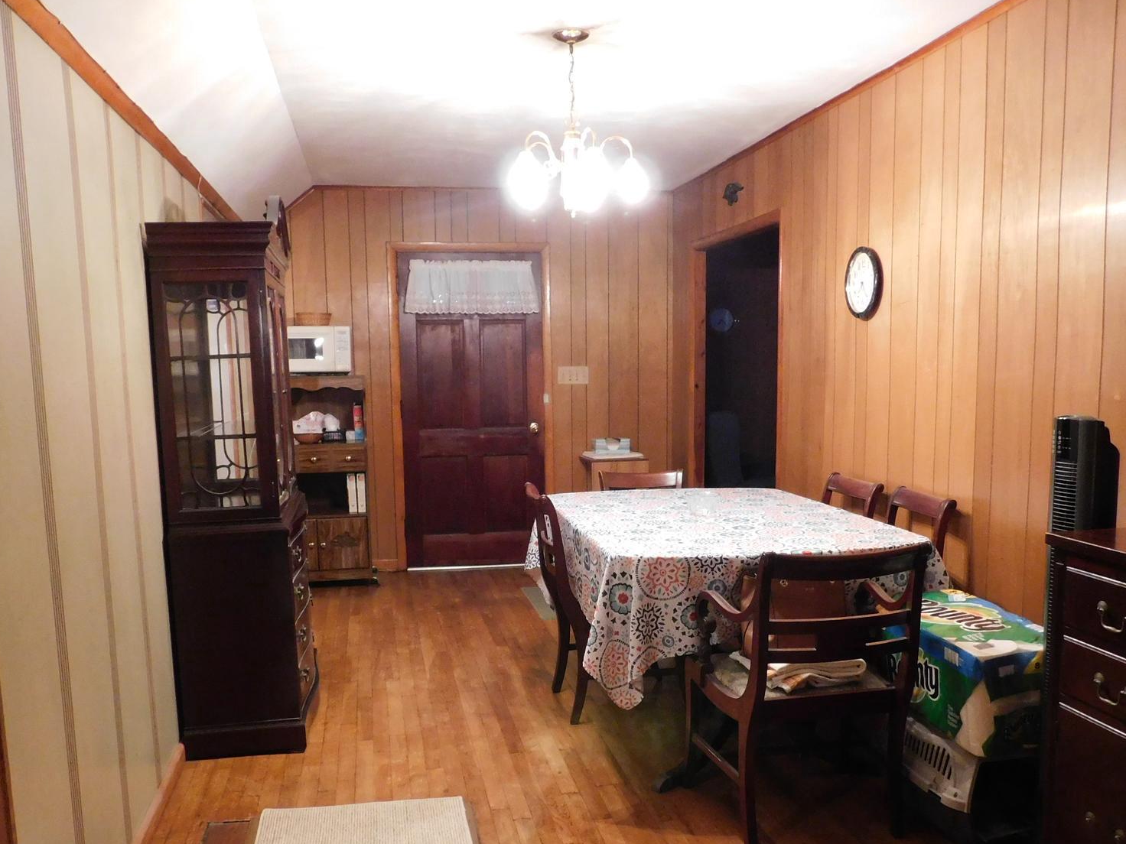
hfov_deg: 56.8
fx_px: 1041
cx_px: 587
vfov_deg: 44.0
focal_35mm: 32
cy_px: 498
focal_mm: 4
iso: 450
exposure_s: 1/8
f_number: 3
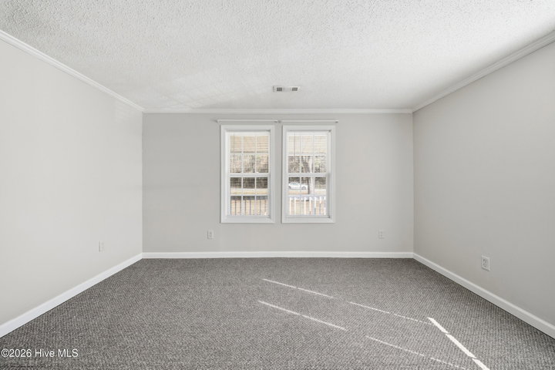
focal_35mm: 12
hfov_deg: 112.6
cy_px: 185
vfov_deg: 90.0
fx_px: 185
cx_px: 278
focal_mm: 12
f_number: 8
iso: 250
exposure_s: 1/200
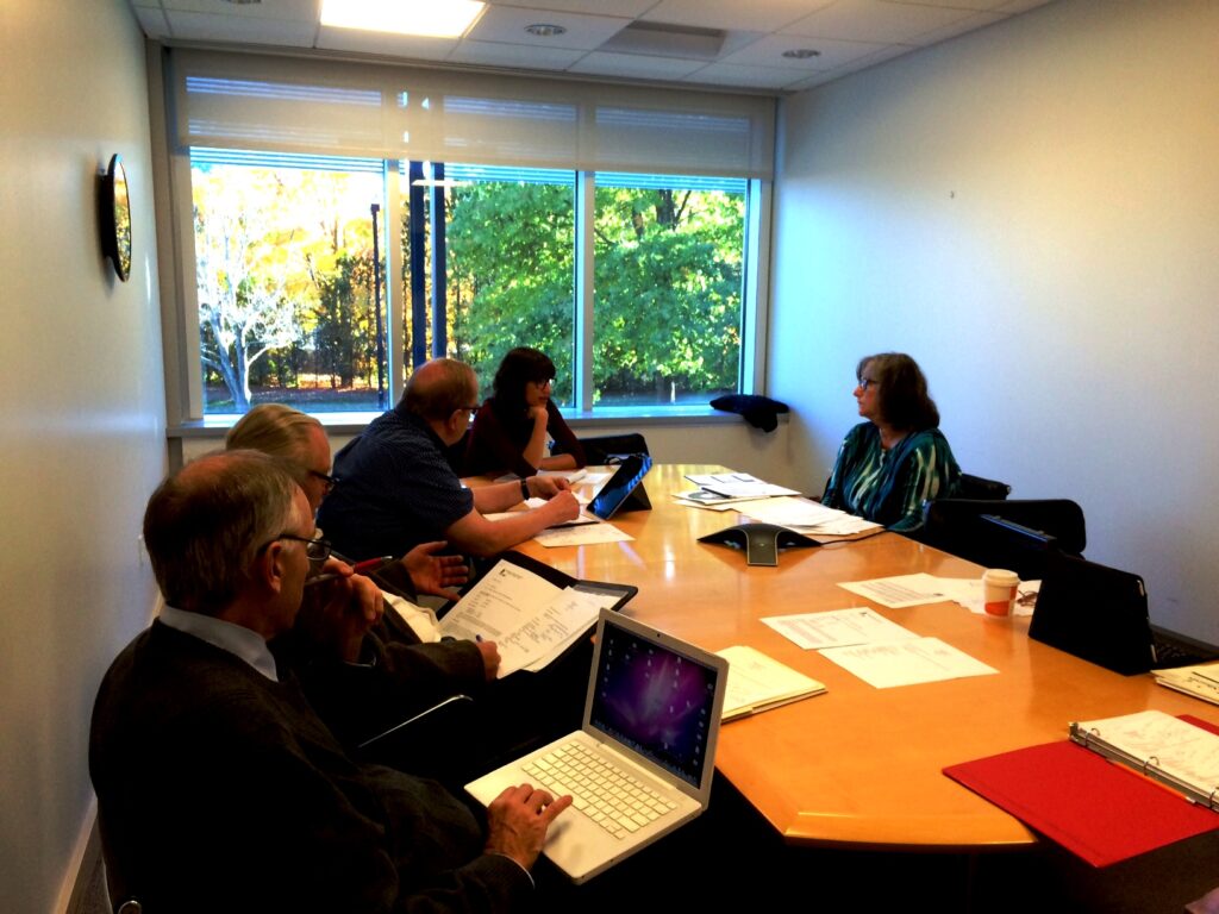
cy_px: 457
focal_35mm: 29
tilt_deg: -9.0
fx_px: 1021
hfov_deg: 61.7
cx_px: 610
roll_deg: -1.0
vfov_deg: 48.2
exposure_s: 1/30
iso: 32
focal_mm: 4.15
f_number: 2.2
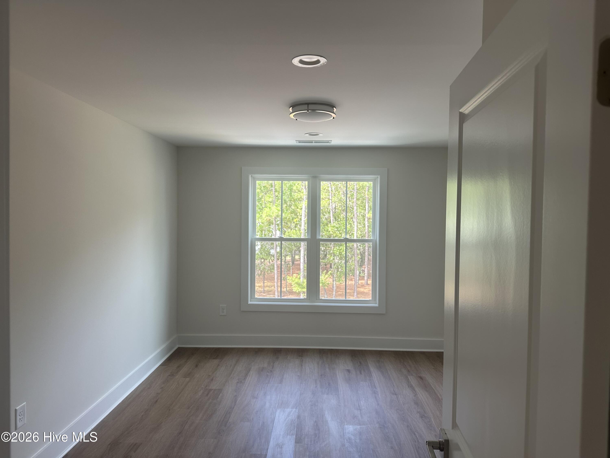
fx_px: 423
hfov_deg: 71.6
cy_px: 229
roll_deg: -1.5
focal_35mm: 24
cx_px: 305
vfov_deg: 56.8
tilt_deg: -2.2
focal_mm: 6.86
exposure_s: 1/120
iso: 80
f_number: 1.78
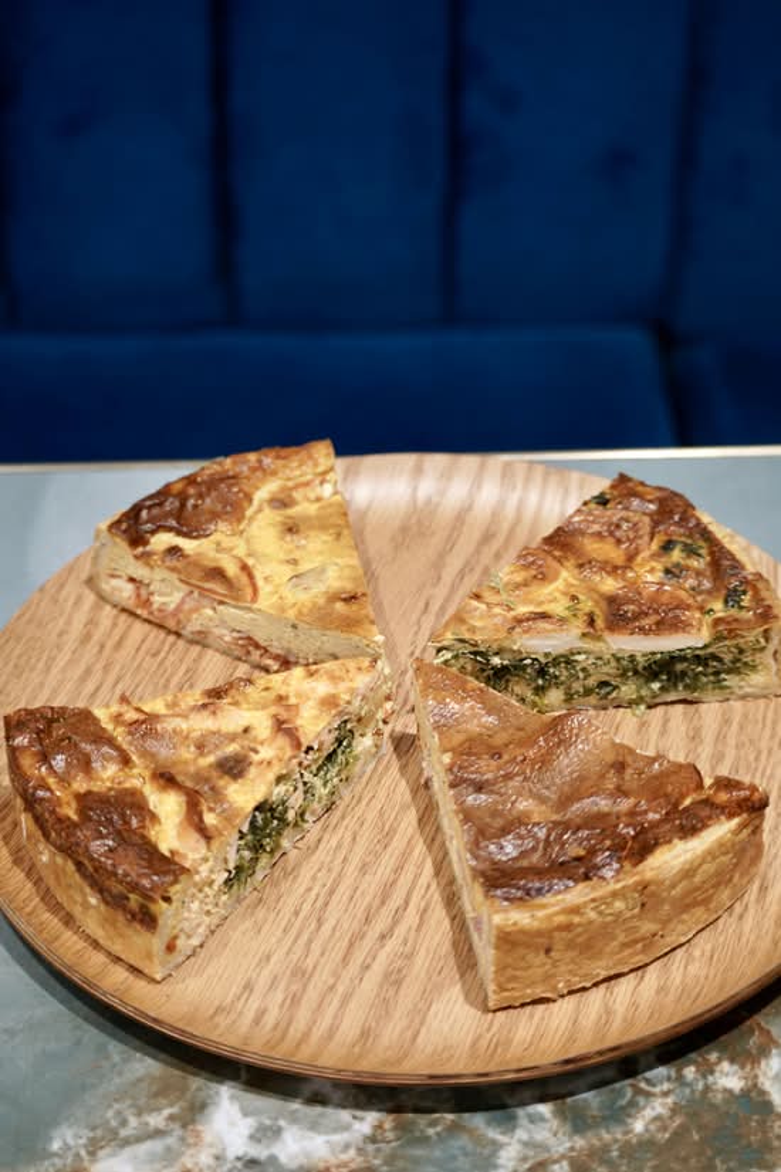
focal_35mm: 70
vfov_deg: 28.8
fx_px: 2278
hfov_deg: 19.5
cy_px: 586
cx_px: 390
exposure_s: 1/15
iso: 100
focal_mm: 70
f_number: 4.5
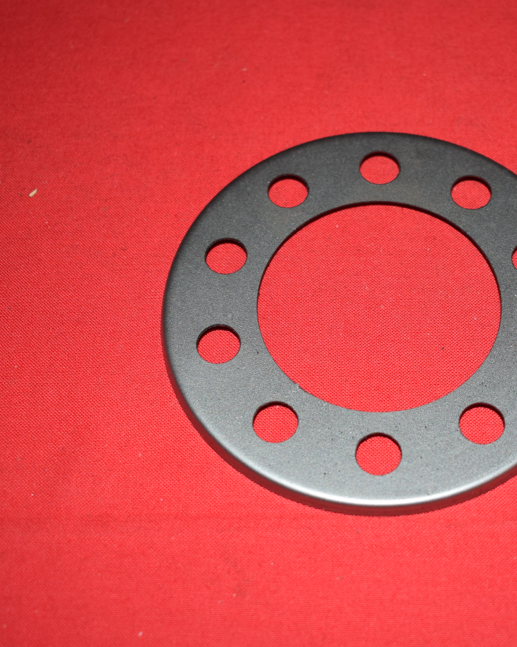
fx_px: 1104
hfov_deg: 26.1
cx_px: 363
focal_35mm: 58
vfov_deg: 32.6
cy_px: 326
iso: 400
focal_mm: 27
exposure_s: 1/200
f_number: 5
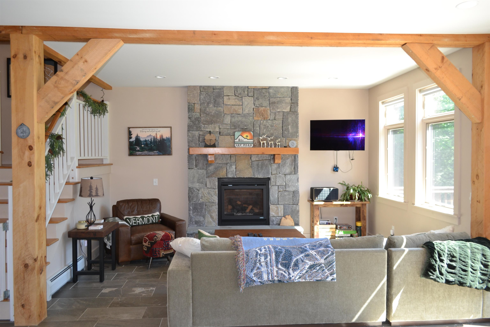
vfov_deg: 47.9
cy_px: 164
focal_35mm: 27
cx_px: 245
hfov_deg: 67.4
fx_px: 367
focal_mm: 18
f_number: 4
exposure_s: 1/80
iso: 400
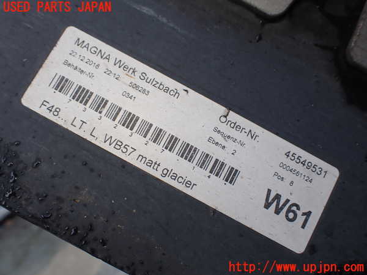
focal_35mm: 30
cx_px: 184
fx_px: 318
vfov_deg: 46.8
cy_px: 138
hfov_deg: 60.0
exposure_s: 1/125
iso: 100
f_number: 3.2
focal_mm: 5.4
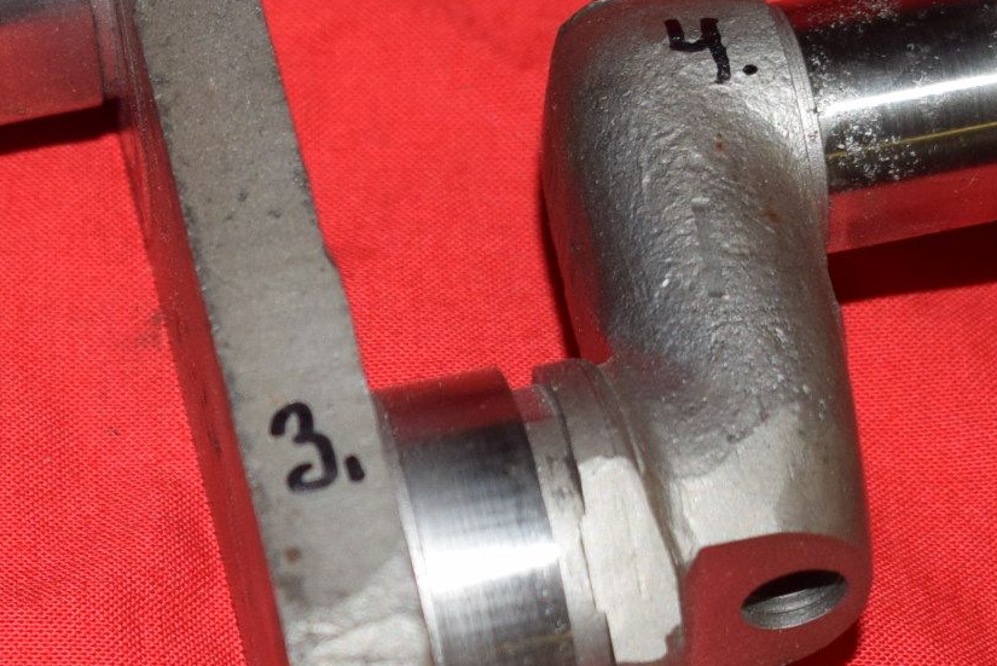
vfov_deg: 8.7
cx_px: 62
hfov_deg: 12.9
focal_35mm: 158
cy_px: 470
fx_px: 4373
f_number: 5
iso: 400
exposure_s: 1/200
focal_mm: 29
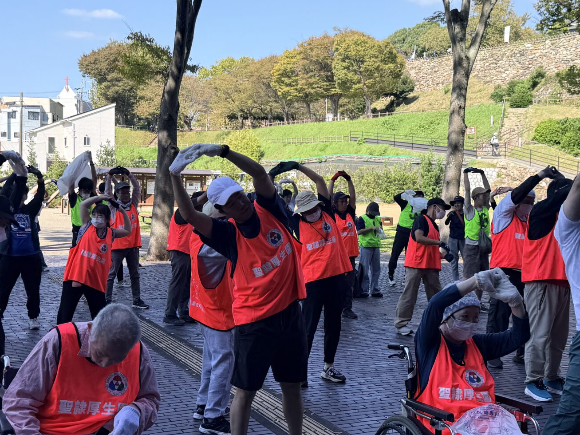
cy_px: 220
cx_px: 281
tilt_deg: -2.9
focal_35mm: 47
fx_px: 787
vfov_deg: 30.9
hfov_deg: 40.4
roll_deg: -0.7
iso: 80
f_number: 1.78
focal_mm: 6.76
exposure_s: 1/1901
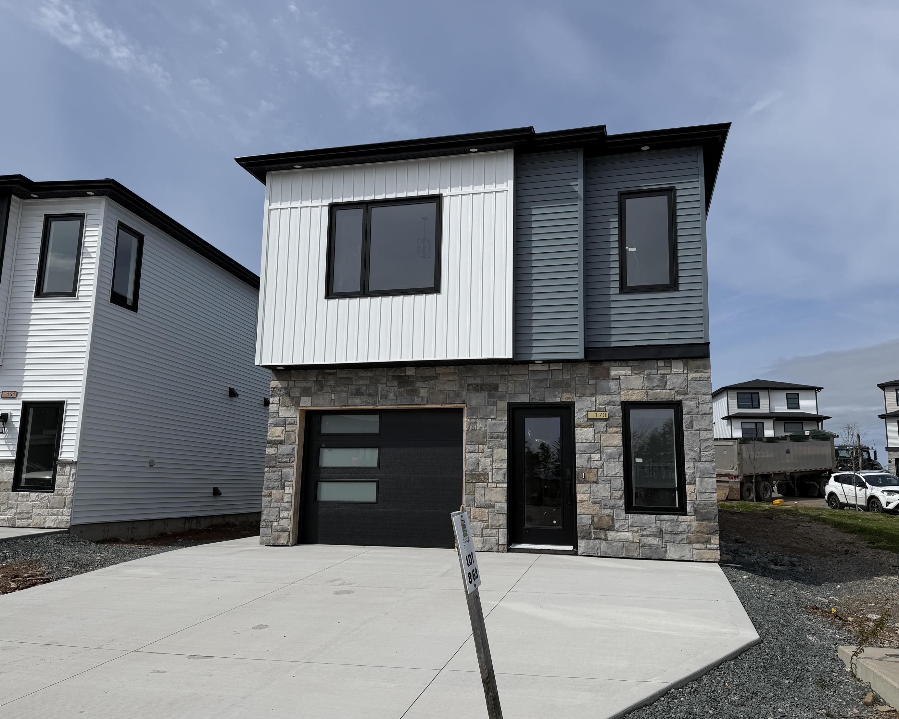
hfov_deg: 66.0
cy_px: 366
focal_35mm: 26
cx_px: 465
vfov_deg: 54.9
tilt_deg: +8.5
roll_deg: -1.1
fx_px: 692
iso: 80
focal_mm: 6.76
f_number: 1.78
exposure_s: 1/9091
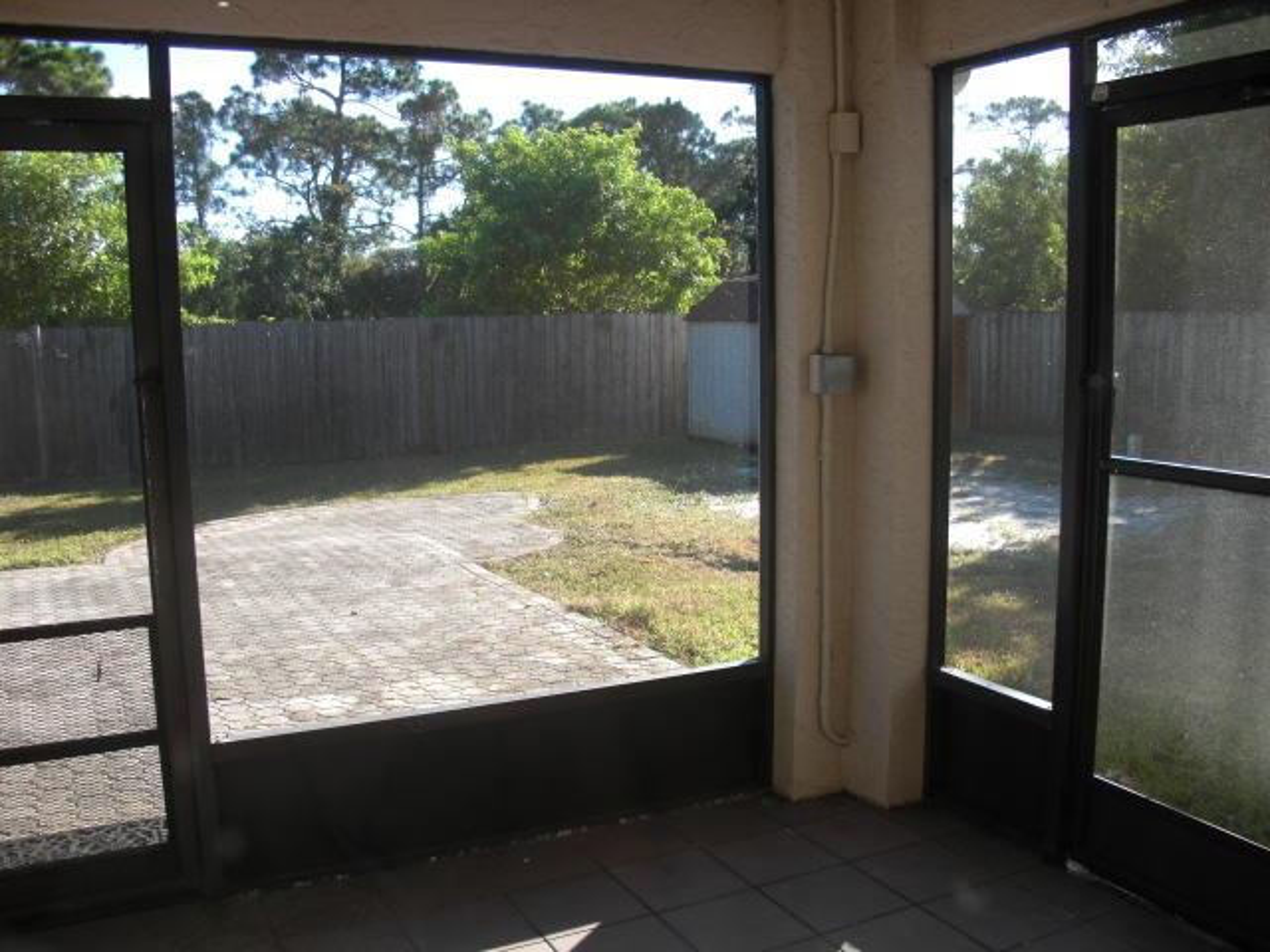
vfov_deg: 39.7
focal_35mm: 36
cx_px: 635
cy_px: 476
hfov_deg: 51.4
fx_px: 1321
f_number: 2.8
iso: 50
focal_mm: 6.3
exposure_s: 1/200
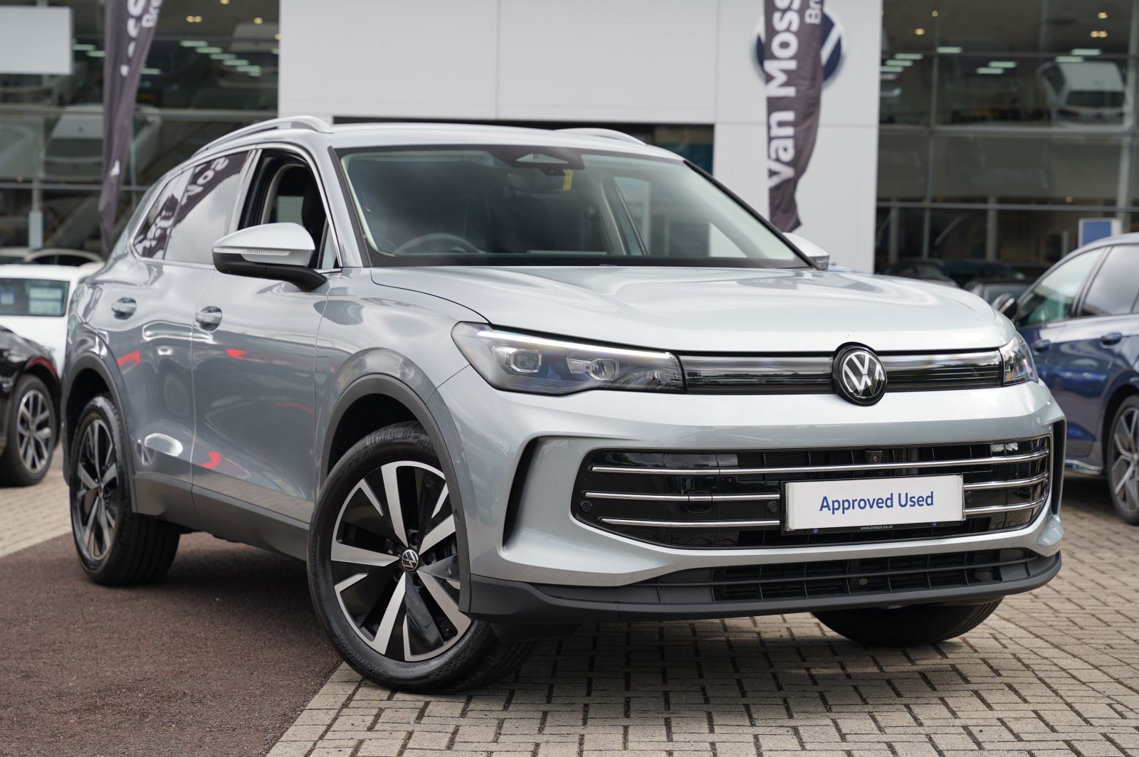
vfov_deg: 20.2
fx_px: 2121
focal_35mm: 67
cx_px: 570
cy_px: 378
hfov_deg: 30.1
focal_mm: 67.1
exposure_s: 1/200
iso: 100
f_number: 4.5
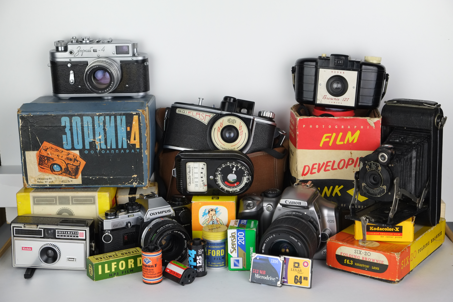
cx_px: 226
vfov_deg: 25.1
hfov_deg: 36.9
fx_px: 679
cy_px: 151
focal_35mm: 54
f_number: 5.6
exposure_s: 1/180
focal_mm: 35.8
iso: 800
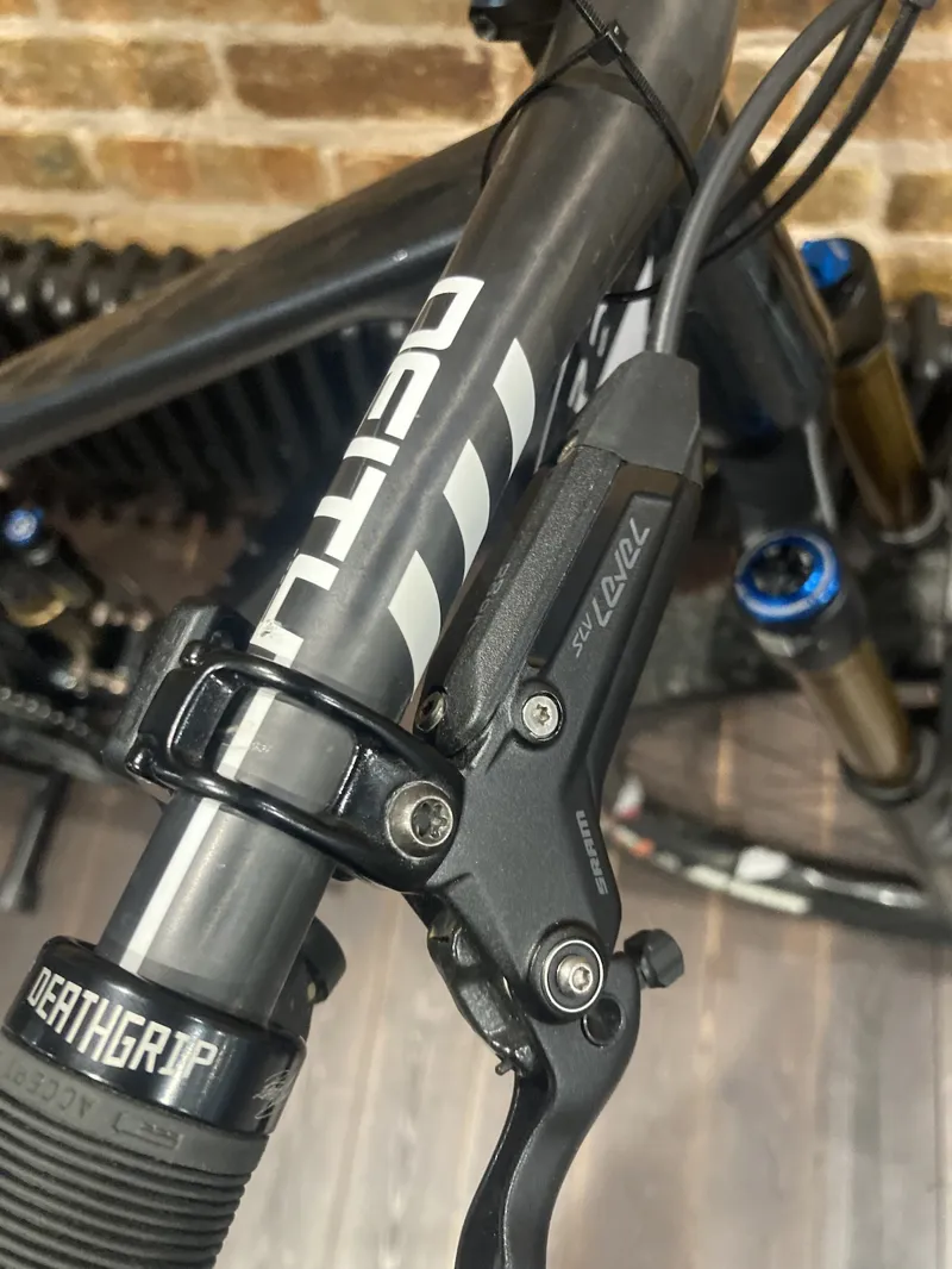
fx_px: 1026
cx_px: 476
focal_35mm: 28
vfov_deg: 63.4
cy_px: 634
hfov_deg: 49.8
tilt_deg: -63.4
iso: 500
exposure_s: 1/25
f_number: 1.8
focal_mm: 3.99
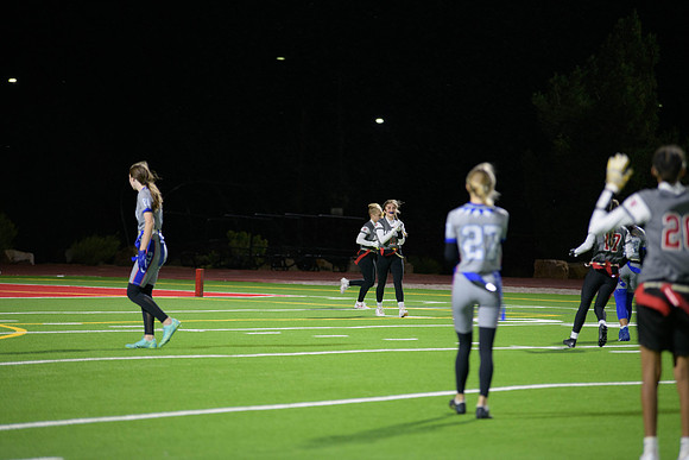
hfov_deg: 11.7
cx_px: 344
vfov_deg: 7.9
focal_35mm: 175
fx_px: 3350
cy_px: 230
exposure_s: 1/200
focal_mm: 175
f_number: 2.8
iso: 1600
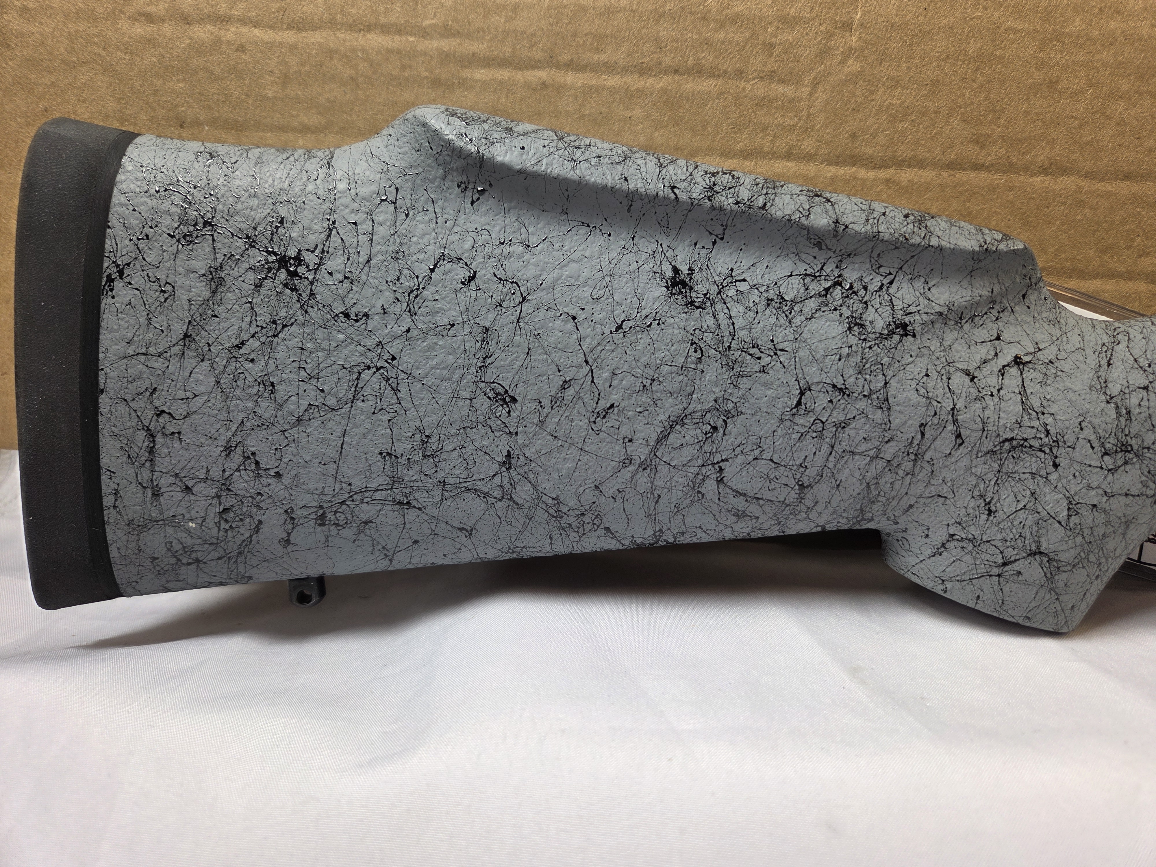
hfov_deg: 73.9
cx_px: 578
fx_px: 768
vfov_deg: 58.9
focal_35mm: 23
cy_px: 434
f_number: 1.8
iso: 25
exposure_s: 1/120
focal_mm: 5.4
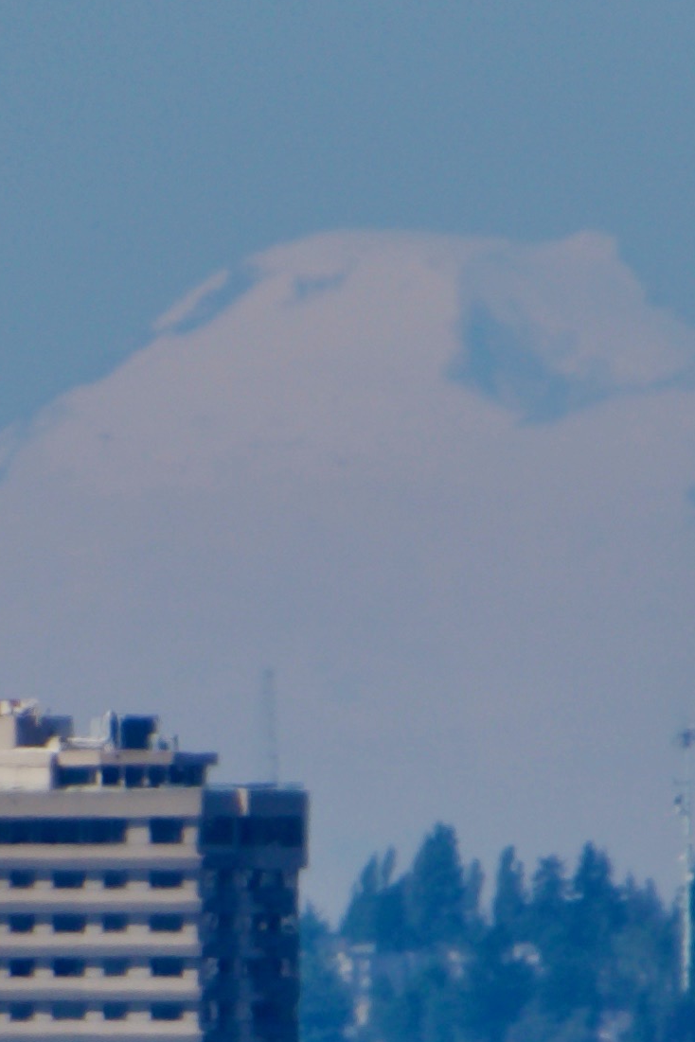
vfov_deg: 0.7
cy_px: 933
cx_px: 277
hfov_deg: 0.5
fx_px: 82872
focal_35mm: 2862
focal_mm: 350
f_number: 6.3
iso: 100
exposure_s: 1/800
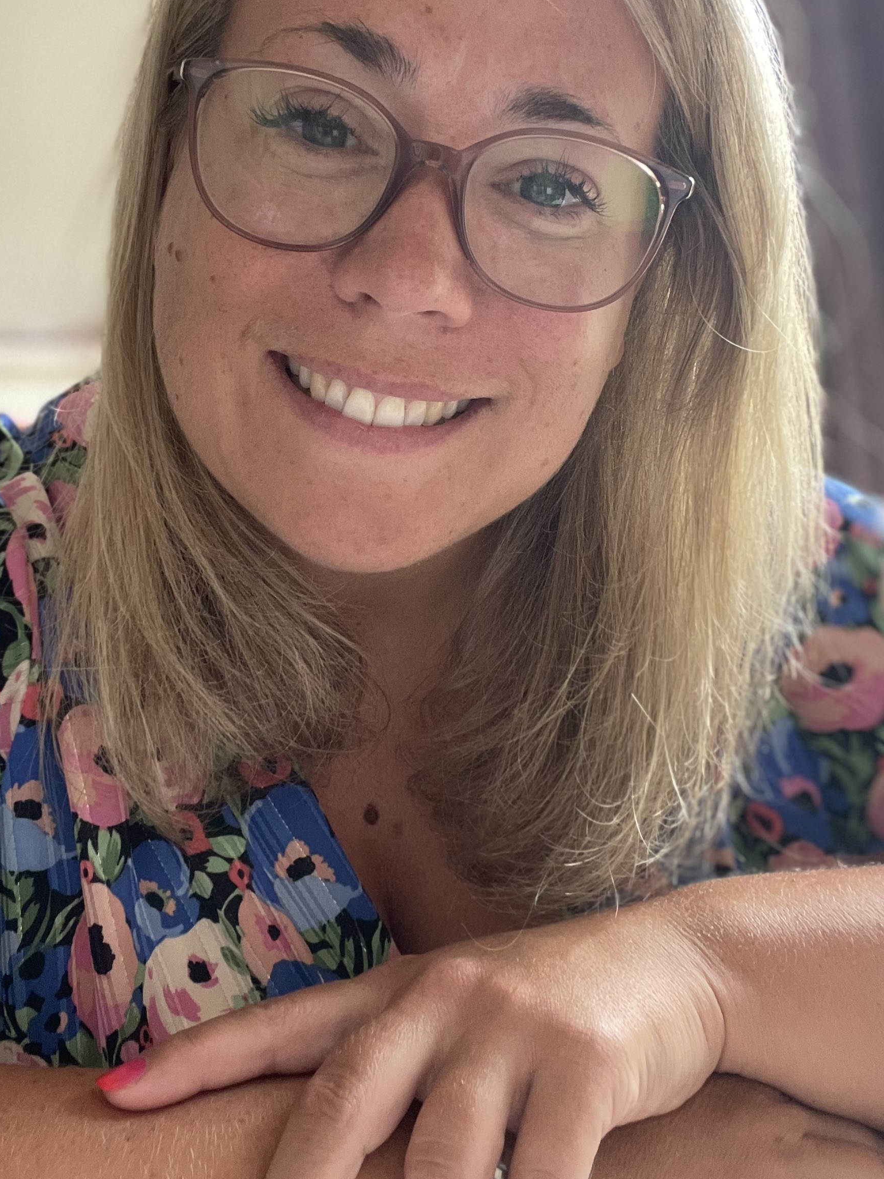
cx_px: 432
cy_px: 460
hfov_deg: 36.0
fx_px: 1362
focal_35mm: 40
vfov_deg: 46.5
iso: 250
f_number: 2.2
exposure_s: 1/60
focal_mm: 2.71
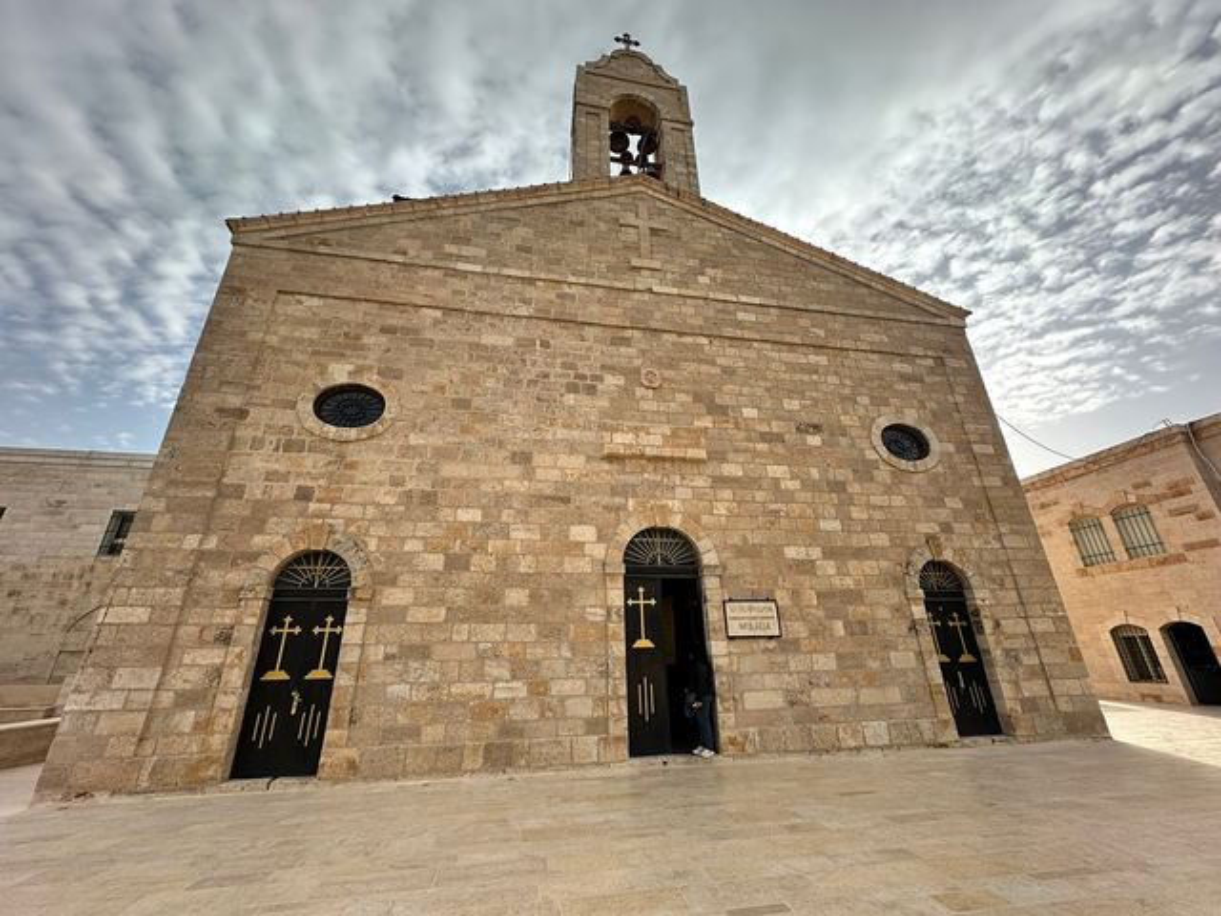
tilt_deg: +22.8
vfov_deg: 85.7
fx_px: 494
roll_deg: +1.7
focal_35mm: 14
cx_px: 610
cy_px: 458
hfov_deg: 102.1
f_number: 2.2
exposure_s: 1/662
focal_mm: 2.22
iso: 40
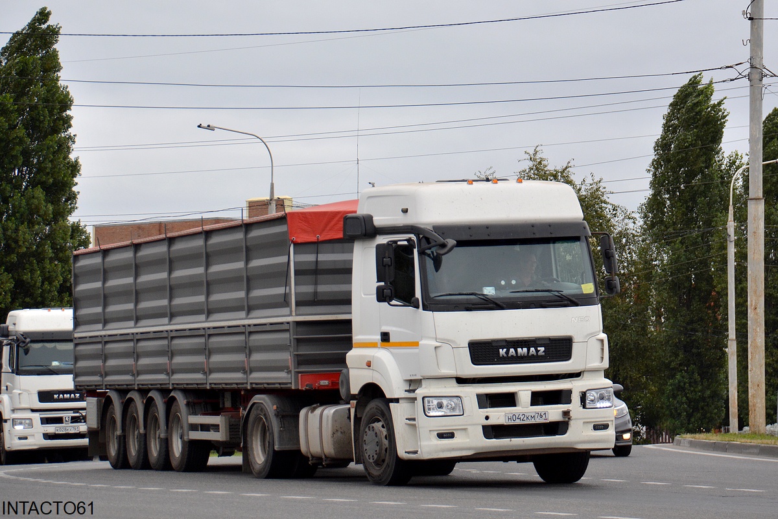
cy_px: 260
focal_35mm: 135
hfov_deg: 15.2
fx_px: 2917
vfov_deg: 10.2
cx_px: 389
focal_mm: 90
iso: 400
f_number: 5.6
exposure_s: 1/1250
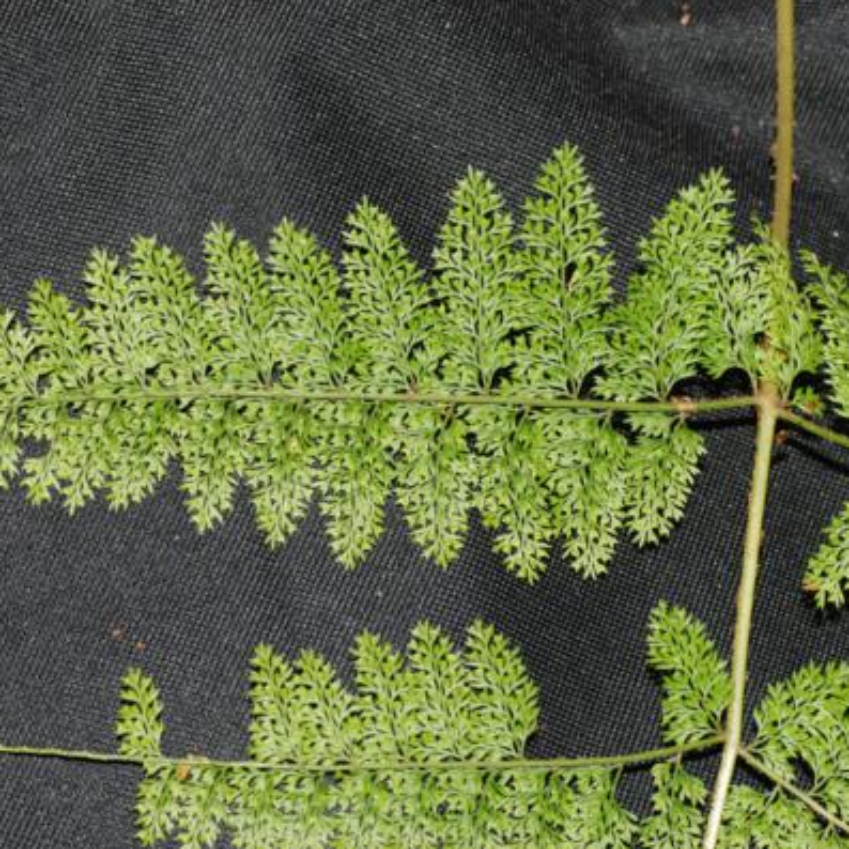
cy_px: 421
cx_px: 299
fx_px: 3746
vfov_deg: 12.9
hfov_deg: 12.9
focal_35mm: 135
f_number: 8
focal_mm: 70
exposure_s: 1/60
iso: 200
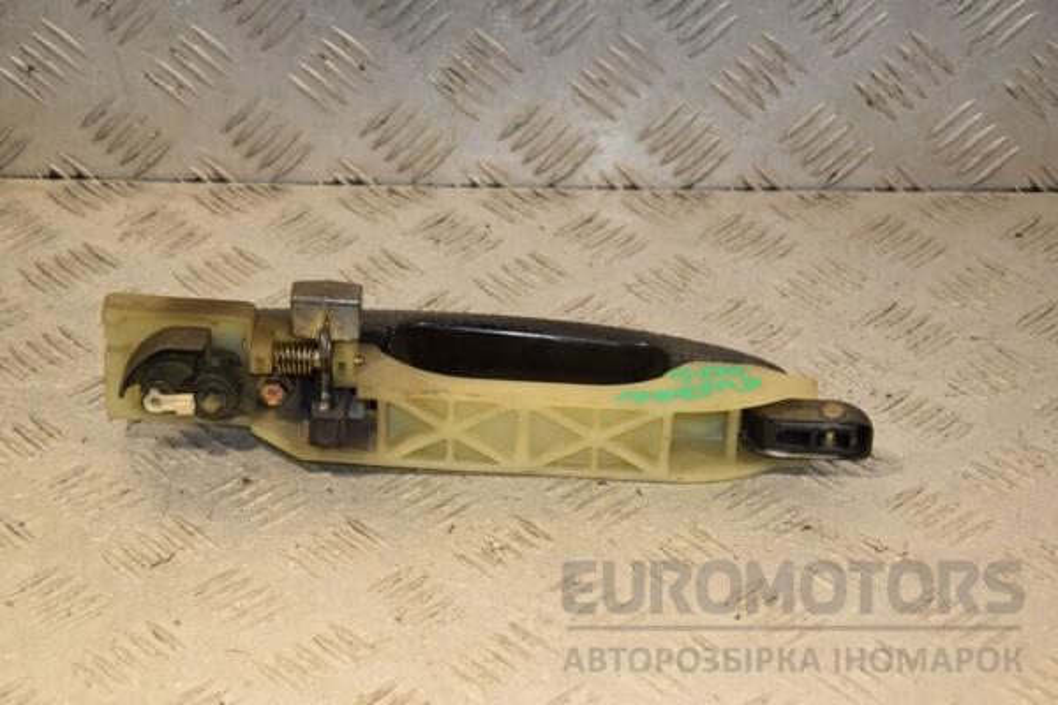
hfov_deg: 21.9
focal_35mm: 93
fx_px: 2733
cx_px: 529
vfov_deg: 14.7
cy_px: 352
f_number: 7.1
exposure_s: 1/200
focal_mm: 62
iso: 800
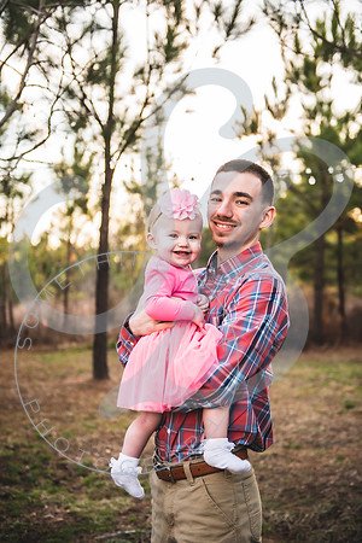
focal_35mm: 50
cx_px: 181
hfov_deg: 27.0
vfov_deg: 39.6
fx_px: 754
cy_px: 272
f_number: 2.8
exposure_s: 1/125
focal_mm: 50
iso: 100
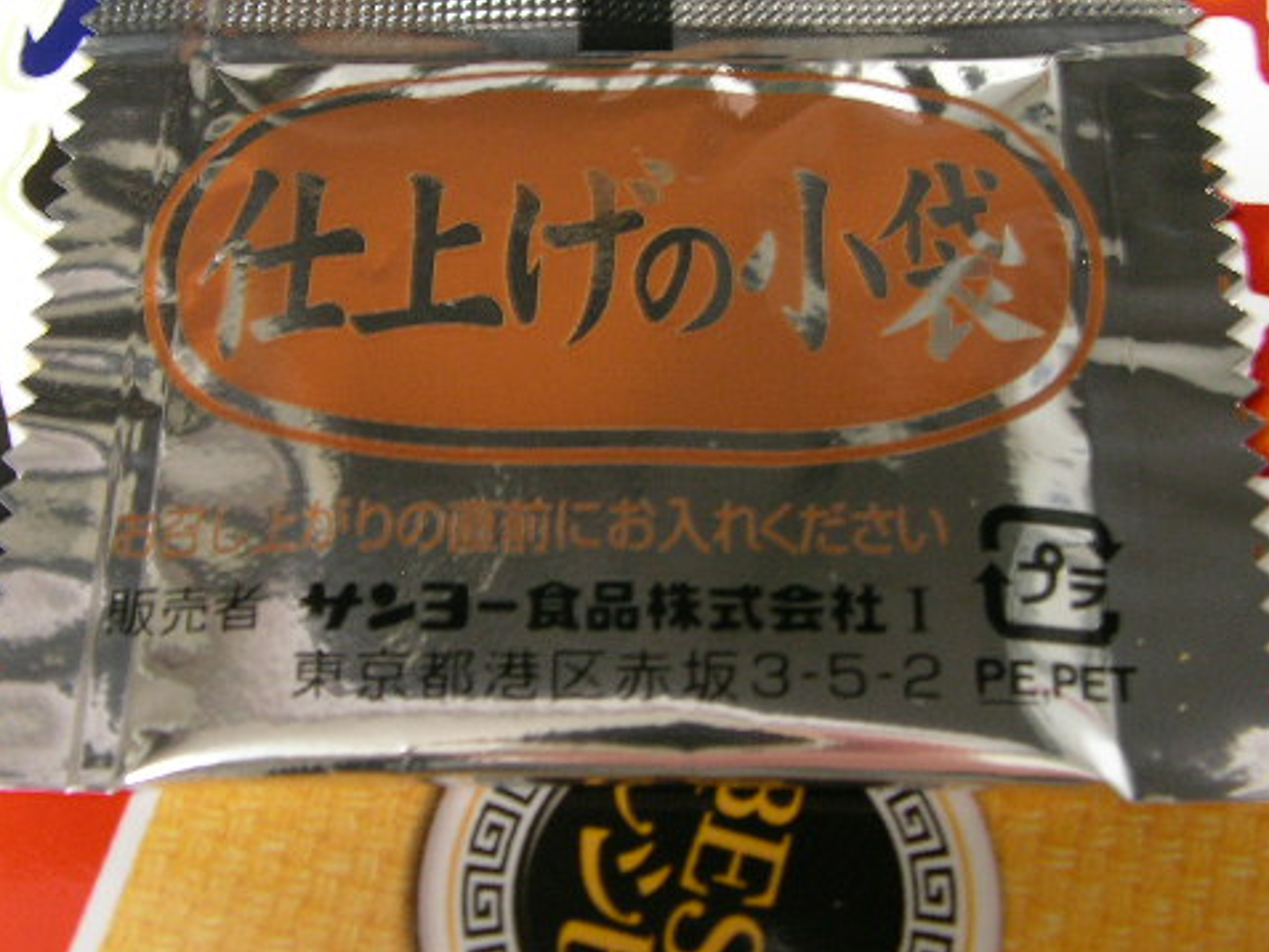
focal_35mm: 51
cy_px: 340
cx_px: 609
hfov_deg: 37.5
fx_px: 1870
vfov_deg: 28.4
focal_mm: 5.8
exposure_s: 1/5
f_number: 3.5
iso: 100
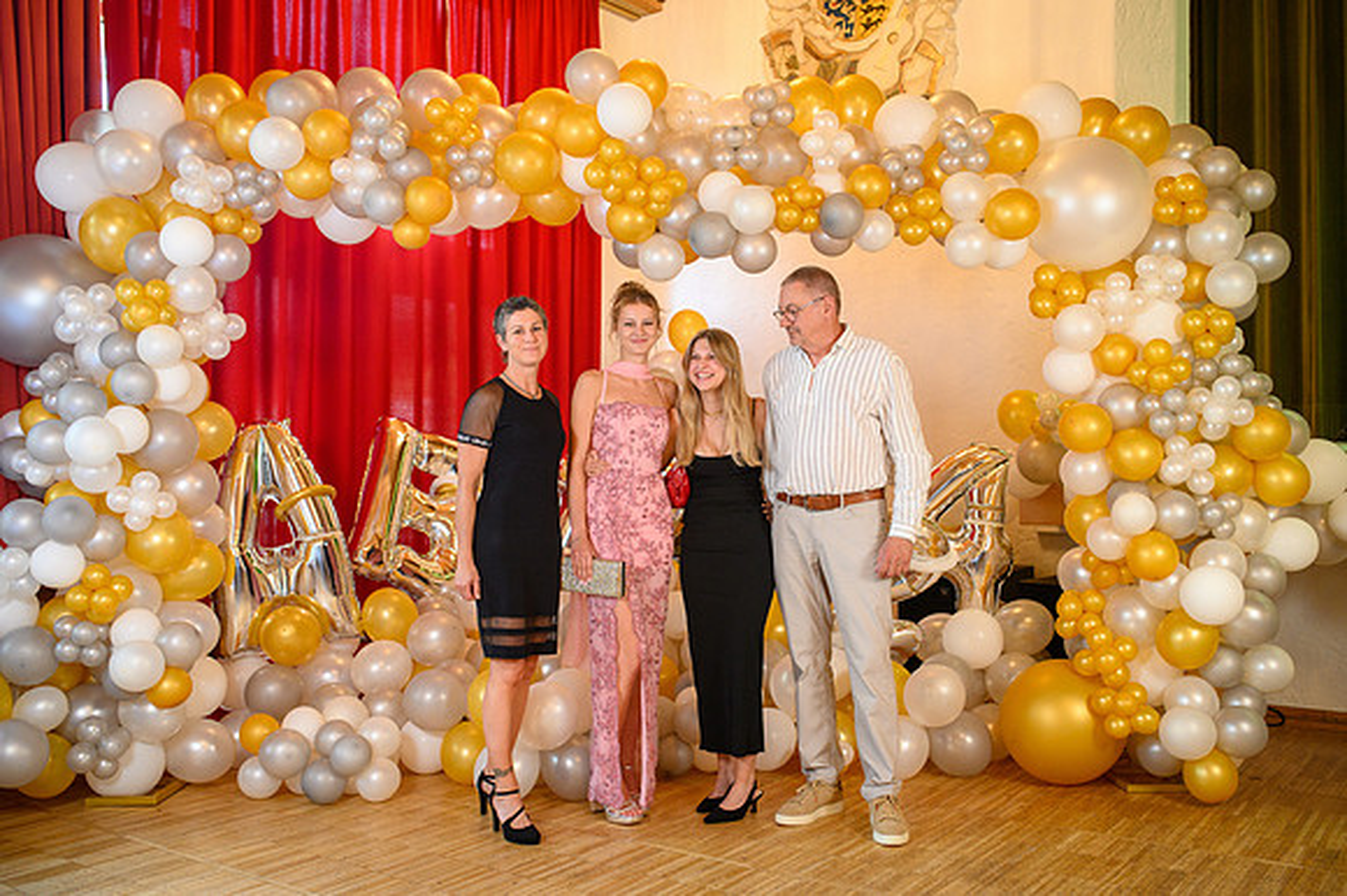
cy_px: 448
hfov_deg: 54.5
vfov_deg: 37.8
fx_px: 1309
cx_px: 674
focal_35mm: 35
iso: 1250
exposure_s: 1/100
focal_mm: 35
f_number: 3.5
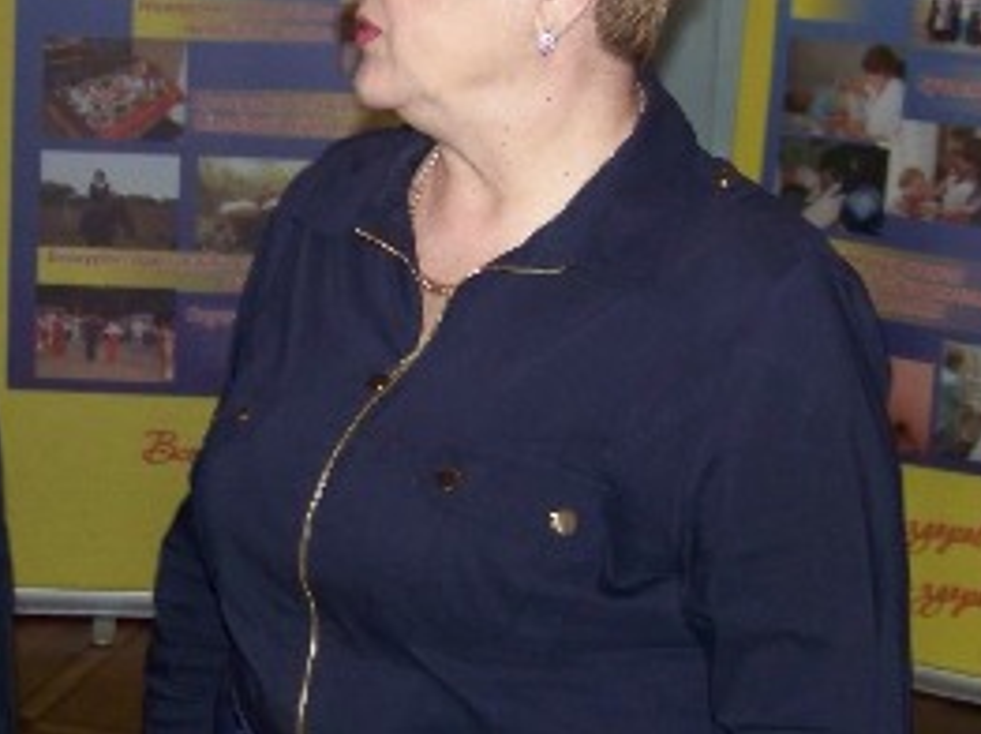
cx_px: 442
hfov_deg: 22.3
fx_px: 2492
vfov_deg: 16.7
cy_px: 318
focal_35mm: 88
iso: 200
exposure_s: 1/30
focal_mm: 5.85
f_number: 2.8
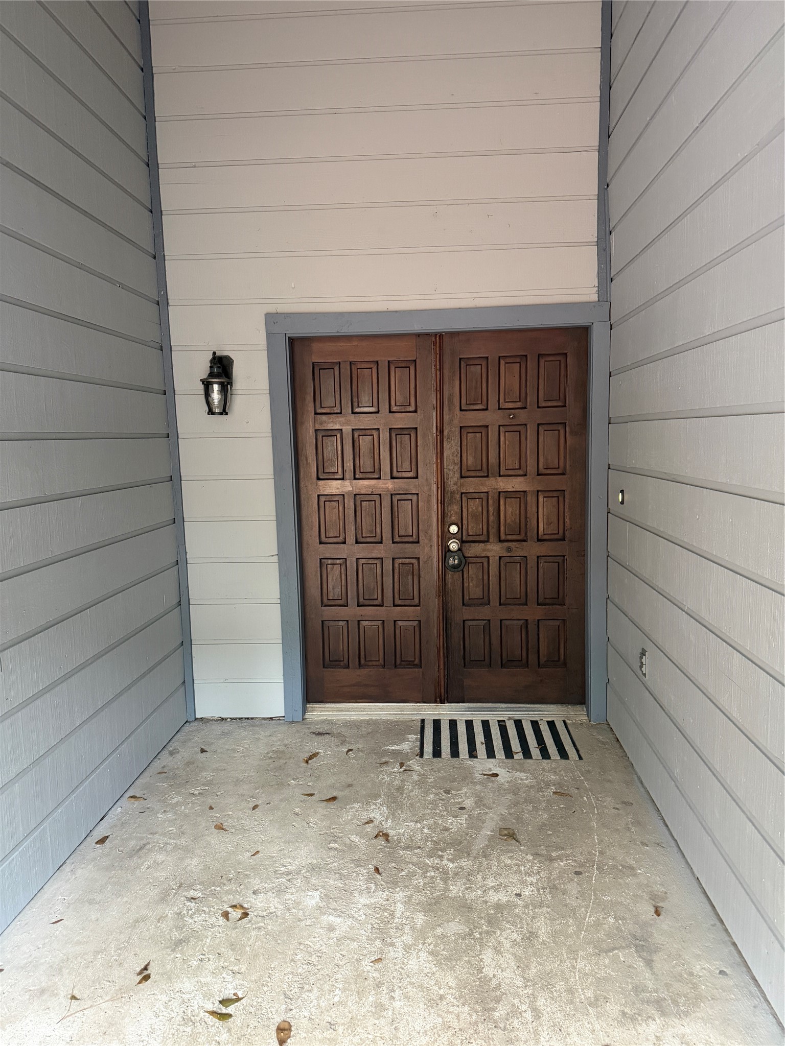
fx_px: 726
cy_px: 523
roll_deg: +1.3
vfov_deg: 71.6
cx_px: 392
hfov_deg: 56.8
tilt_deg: -7.2
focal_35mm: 24
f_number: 1.78
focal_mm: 6.76
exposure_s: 1/60
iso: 640
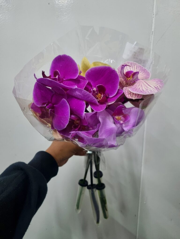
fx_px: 180
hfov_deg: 53.1
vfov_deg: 67.3
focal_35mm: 26
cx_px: 90
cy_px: 120
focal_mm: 5.4
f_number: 1.8
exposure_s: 1/120
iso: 320
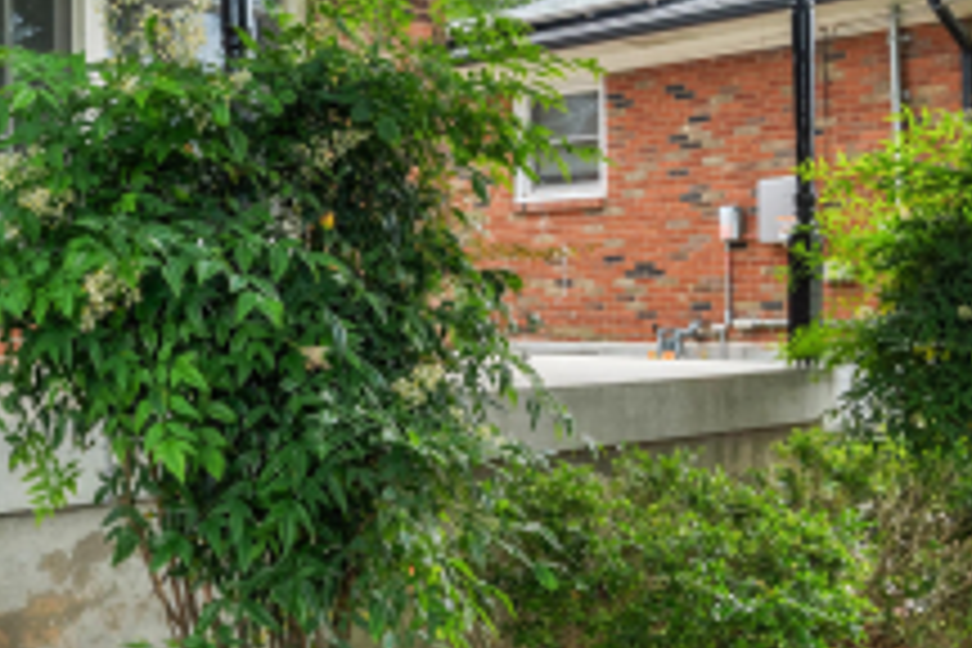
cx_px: 225
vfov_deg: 26.0
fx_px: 1404
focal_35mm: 52
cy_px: 292
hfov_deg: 37.1
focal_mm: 10
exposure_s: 1/10
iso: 400
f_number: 10
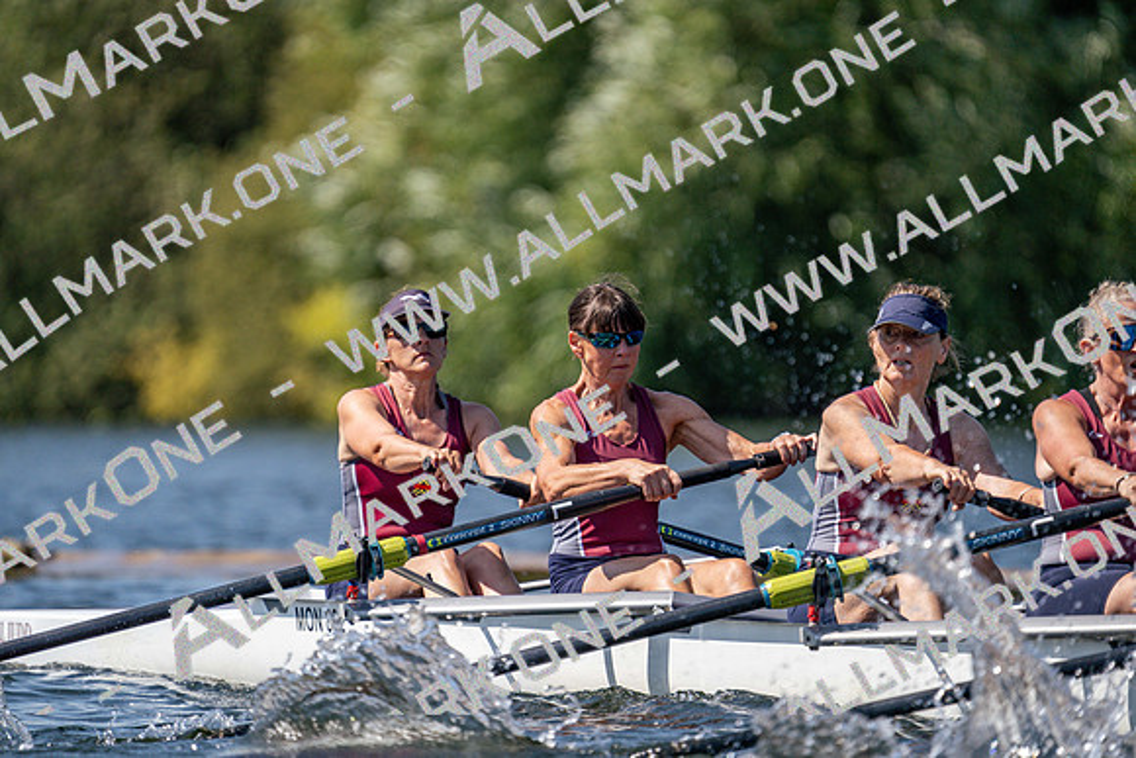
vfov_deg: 2.3
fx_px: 18937
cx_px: 568
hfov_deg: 3.4
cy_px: 379
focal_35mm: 600
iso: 320
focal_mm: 600
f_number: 6.3
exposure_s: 1/2000
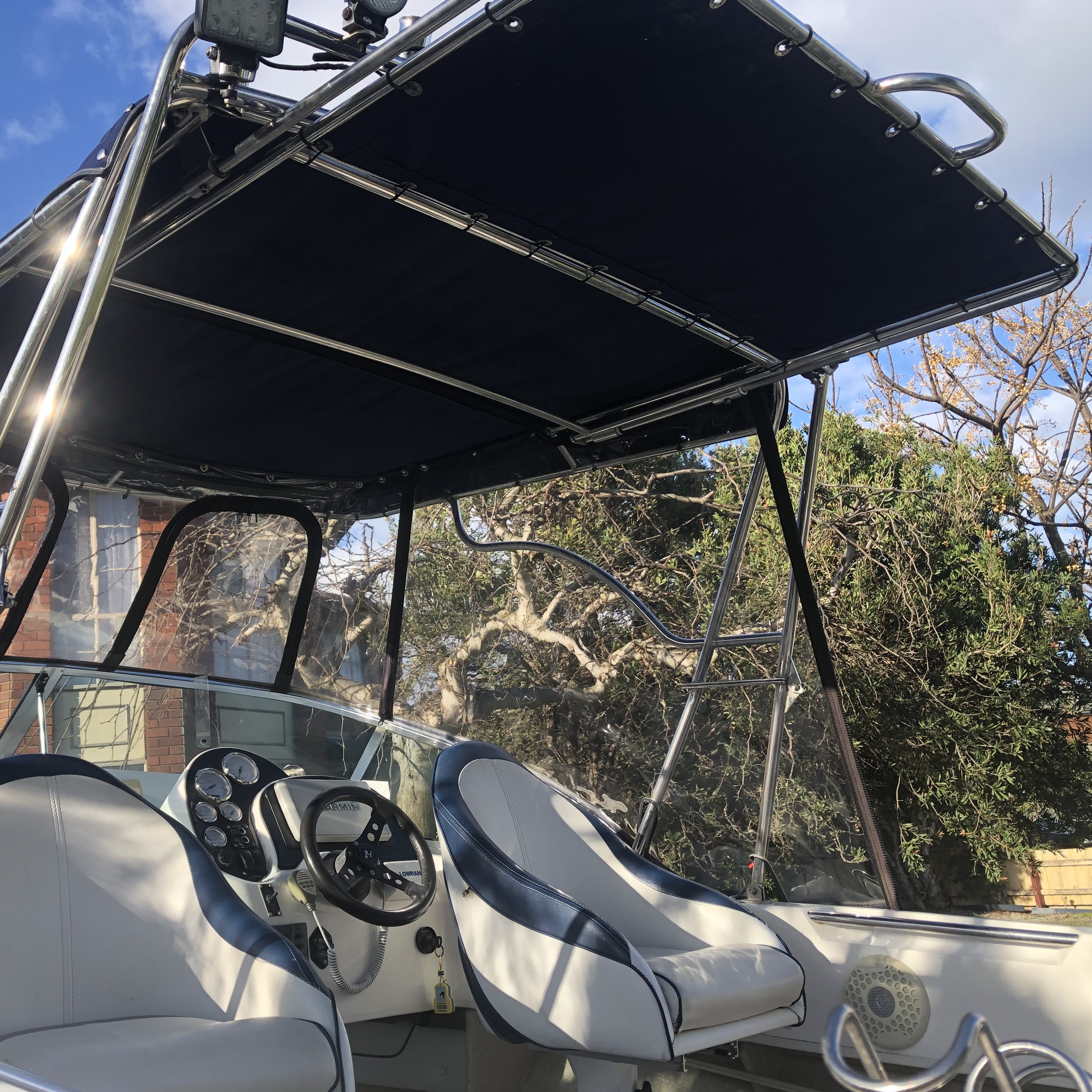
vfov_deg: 48.4
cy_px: 534
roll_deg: +4.7
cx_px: 423
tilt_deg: +13.5
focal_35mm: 34
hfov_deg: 48.1
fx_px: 1213
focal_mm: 3.99
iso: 20
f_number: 1.8
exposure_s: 1/706
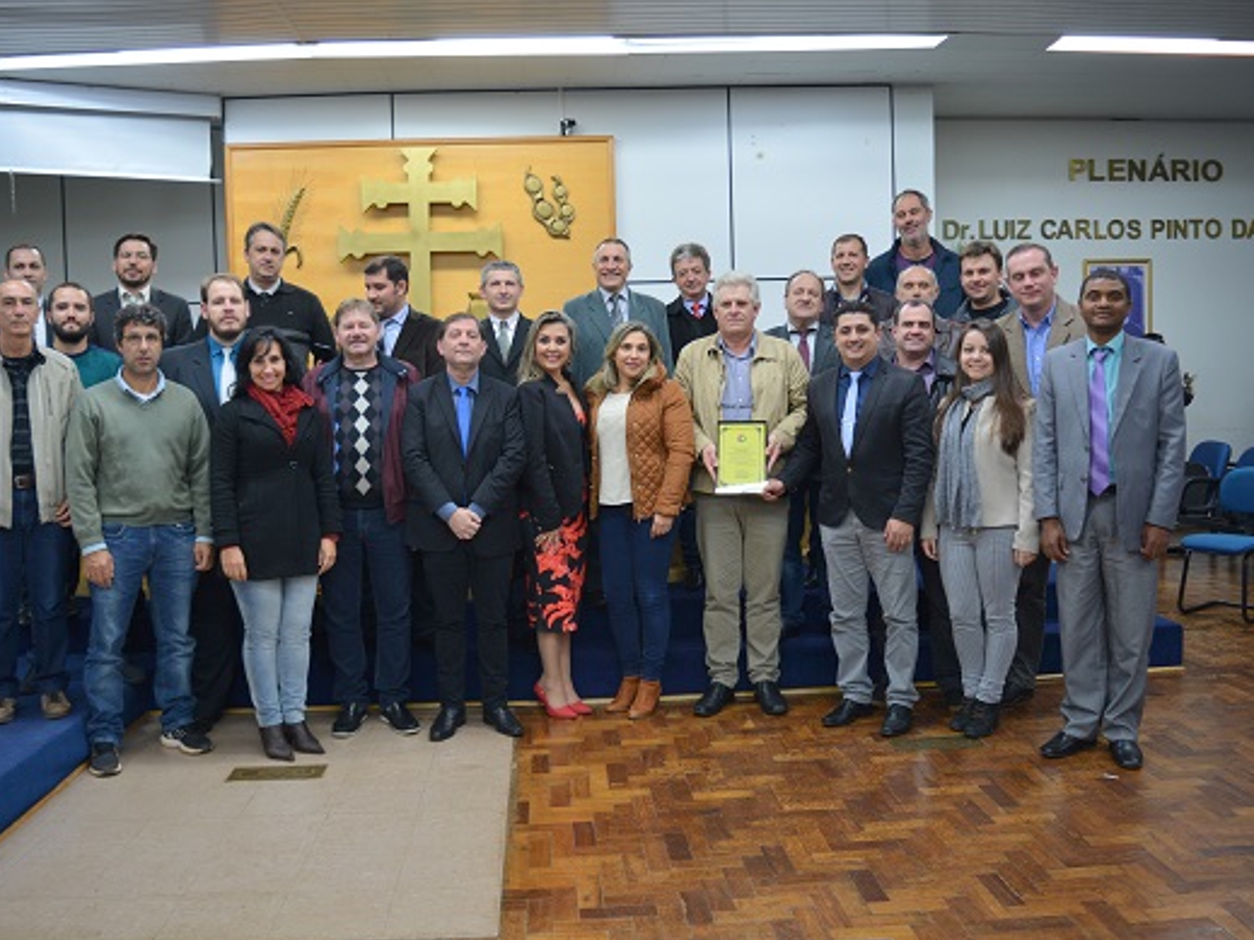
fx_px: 1087
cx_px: 597
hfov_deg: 59.9
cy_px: 464
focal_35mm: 30
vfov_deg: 46.8
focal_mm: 18
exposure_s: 1/30
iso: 200
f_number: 3.5
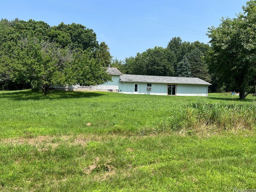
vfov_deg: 51.4
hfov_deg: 65.3
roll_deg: -0.7
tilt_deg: -1.3
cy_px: 95
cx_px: 127
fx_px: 200
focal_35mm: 27
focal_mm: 5.7
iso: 50
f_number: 1.5
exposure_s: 1/2915
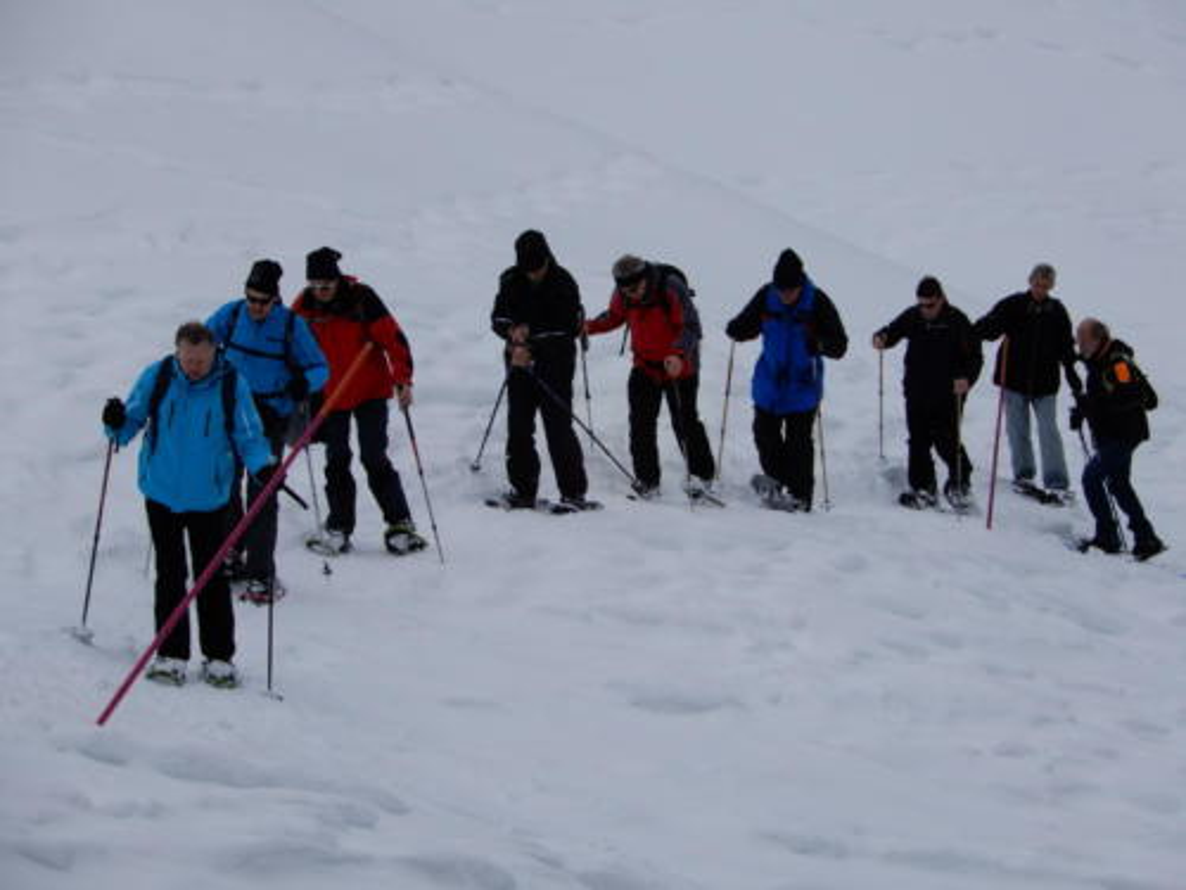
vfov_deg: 8.2
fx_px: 6167
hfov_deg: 11.0
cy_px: 445
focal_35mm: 180
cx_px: 593
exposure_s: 1/400
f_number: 5.6
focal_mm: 32.1
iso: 80
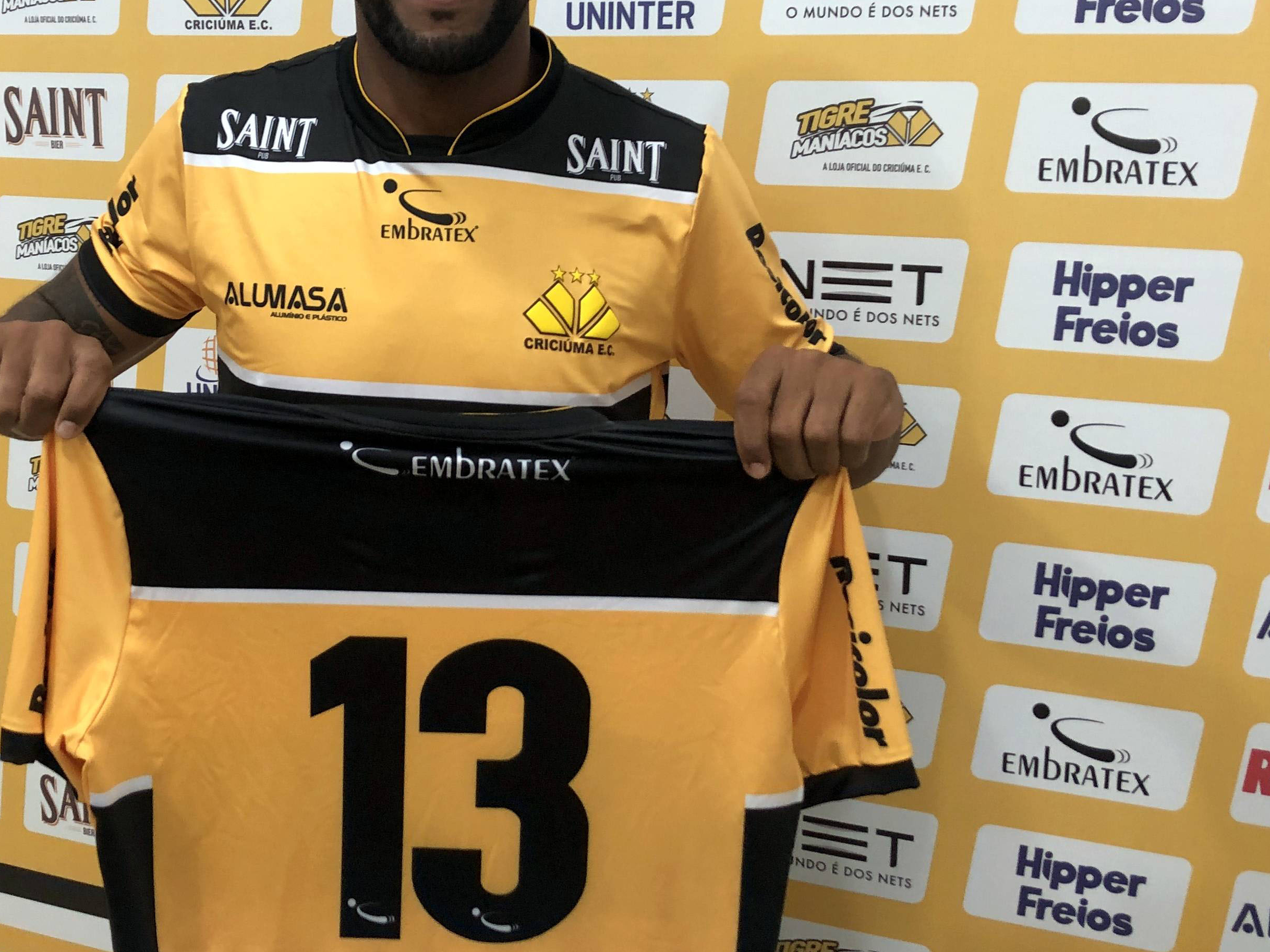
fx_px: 1688
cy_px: 402
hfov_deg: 41.1
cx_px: 523
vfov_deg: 31.5
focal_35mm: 46
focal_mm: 3.99
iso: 40
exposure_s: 1/24
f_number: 1.8
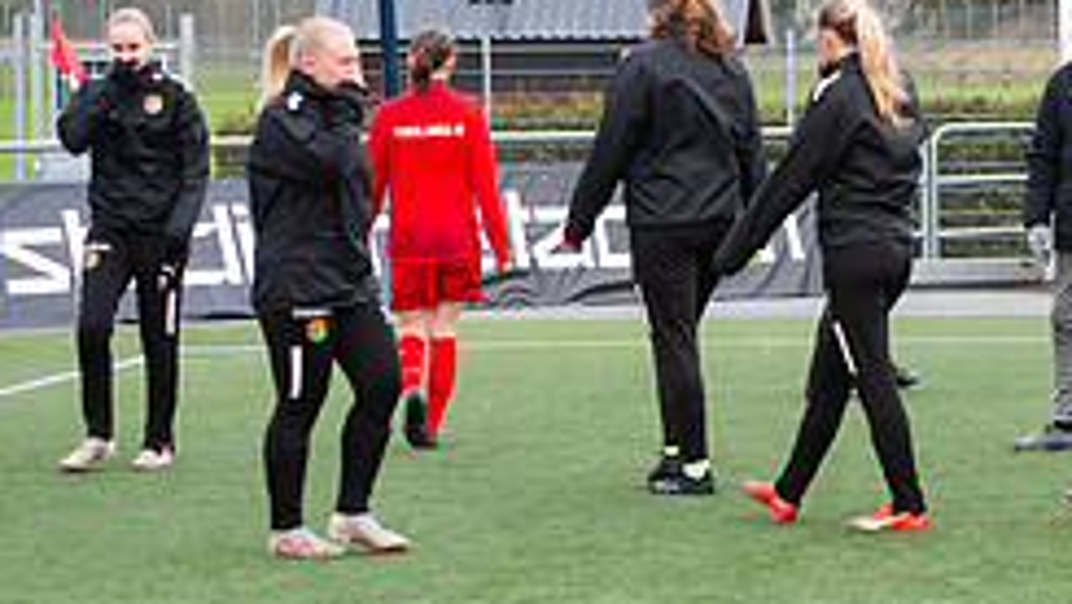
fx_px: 5118
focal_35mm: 180
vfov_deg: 6.8
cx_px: 1164
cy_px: 324
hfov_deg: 11.8
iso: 1400
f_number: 4.5
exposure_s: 1/320
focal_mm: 70
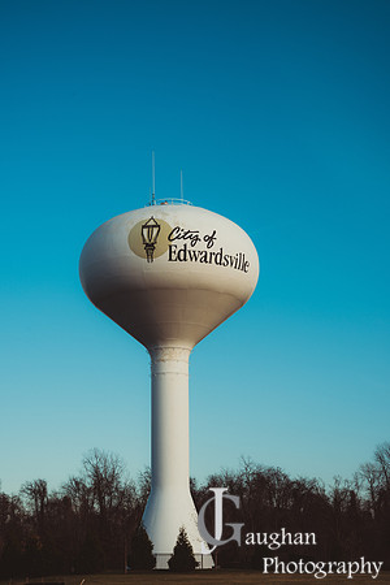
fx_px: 1072
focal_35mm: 66
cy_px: 292
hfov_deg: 20.6
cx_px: 195
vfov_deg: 30.5
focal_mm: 66
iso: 100
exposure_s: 1/125
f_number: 8
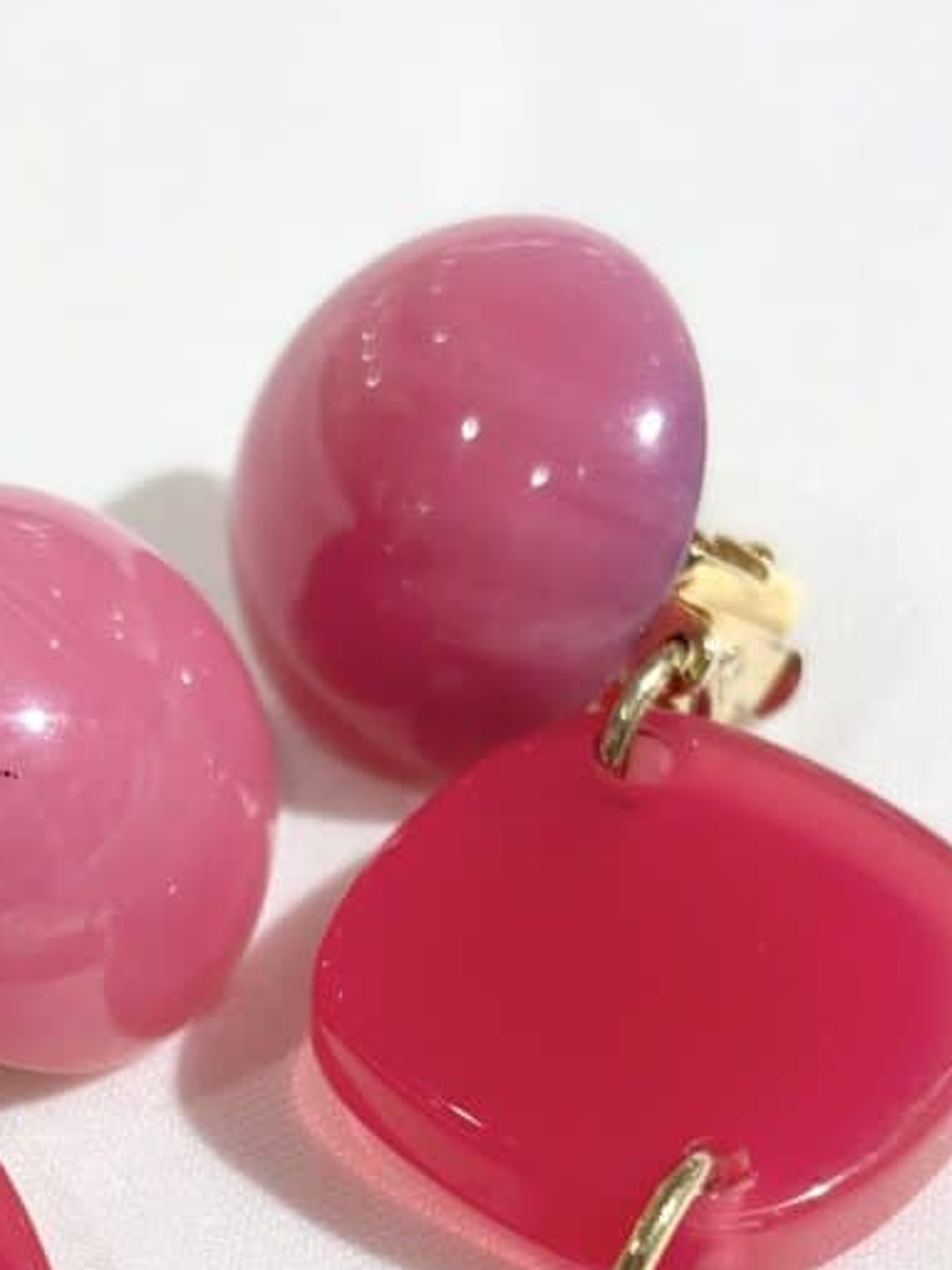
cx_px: 223
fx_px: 3814
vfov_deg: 18.6
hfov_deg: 14.2
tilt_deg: -43.8
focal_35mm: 104
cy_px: 1156
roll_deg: +6.0
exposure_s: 1/100
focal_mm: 5.96
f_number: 1.6
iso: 32
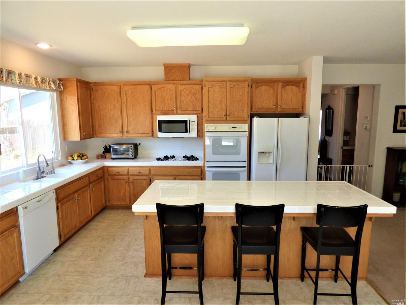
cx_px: 203
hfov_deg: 81.8
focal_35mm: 20
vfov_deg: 65.9
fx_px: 234
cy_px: 152
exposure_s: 1/80
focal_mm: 3.58
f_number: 2.8
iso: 100
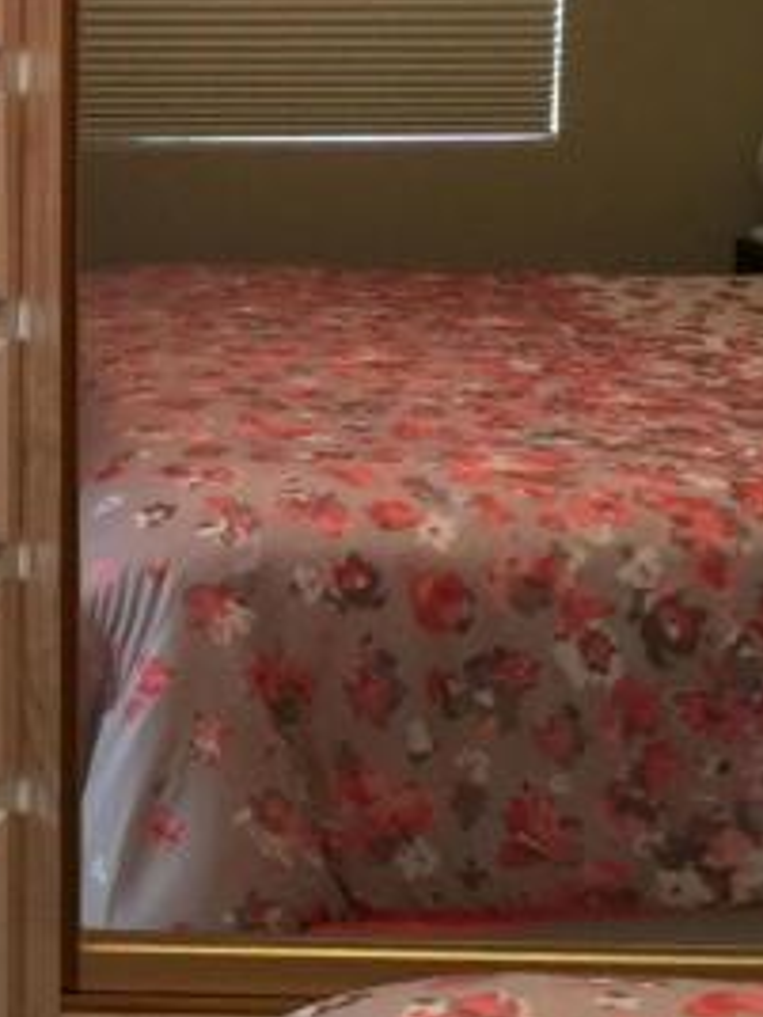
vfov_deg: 23.2
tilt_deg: -5.8
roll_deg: +1.7
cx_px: -235
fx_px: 2439
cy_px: 194
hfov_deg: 16.7
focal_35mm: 83
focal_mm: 4.15
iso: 125
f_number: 2.2
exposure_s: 1/10
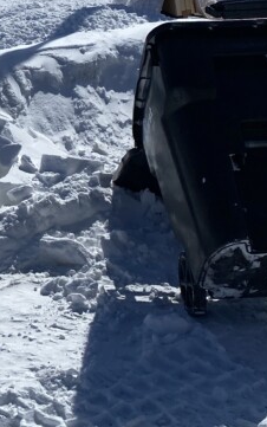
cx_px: -197
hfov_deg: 13.3
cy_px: 8
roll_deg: +0.8
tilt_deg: -7.6
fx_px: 1047
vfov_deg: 22.2
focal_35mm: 90
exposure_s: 1/11494
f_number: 1.8
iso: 32
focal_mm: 4.25
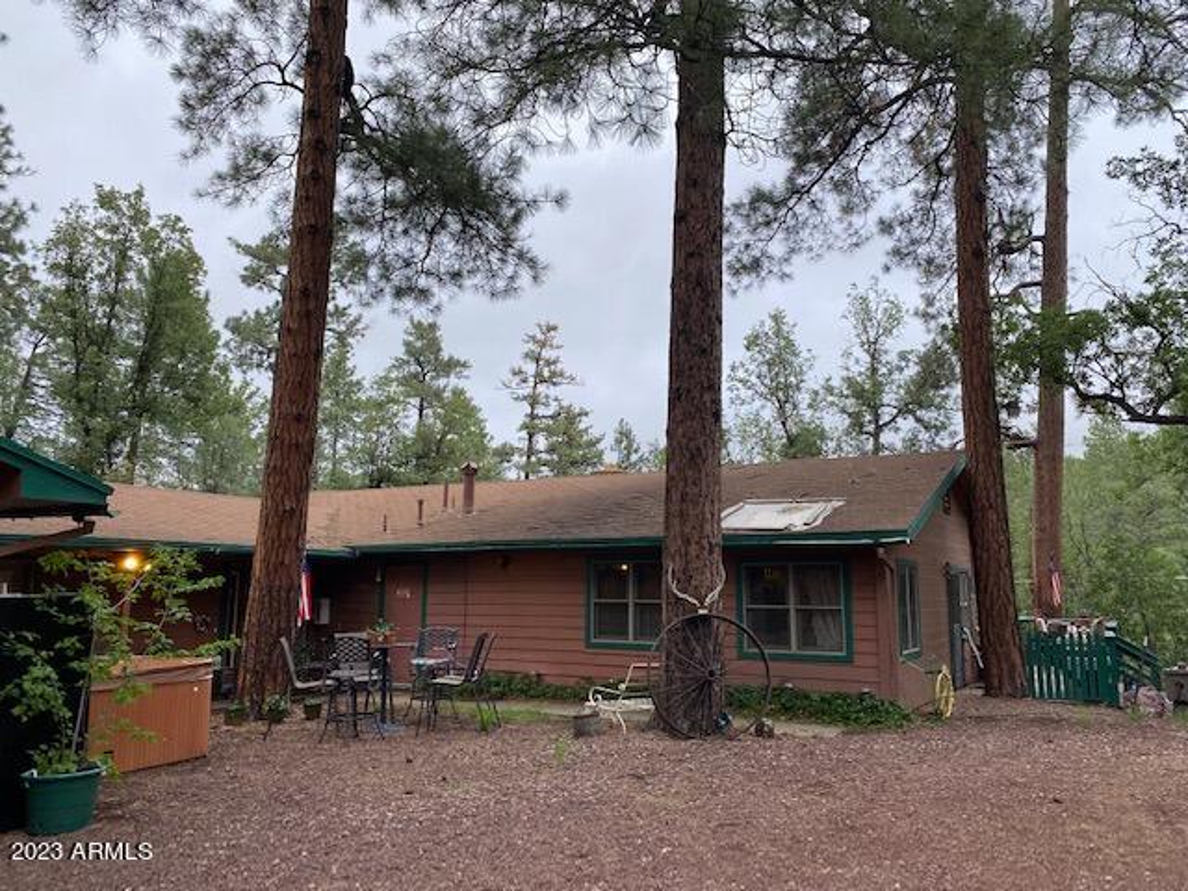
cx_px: 594
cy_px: 446
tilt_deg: +10.5
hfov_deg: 67.3
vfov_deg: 53.1
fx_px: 892
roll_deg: -0.7
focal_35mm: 26
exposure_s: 1/121
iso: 64
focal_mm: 4.25
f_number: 1.8
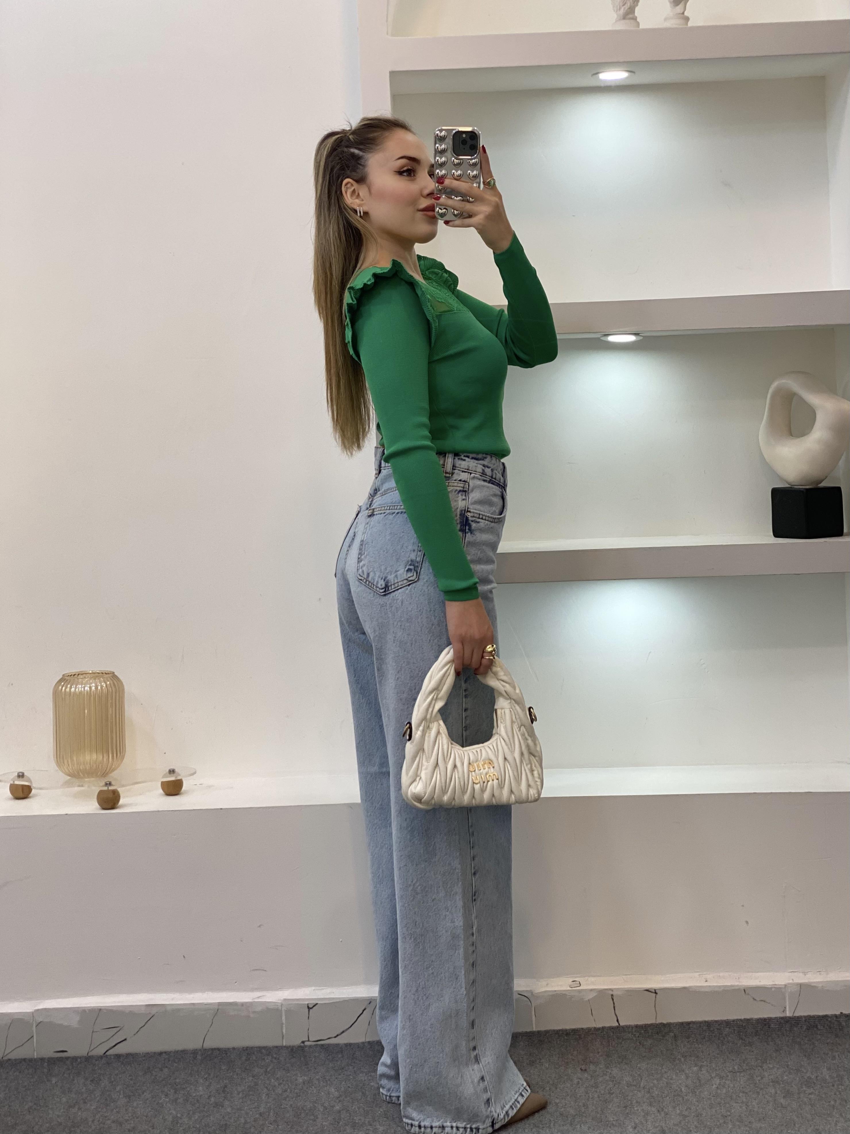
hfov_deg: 28.0
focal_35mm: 52
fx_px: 1703
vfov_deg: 36.8
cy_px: 567
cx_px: 425
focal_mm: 6
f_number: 2
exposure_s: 1/100
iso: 64
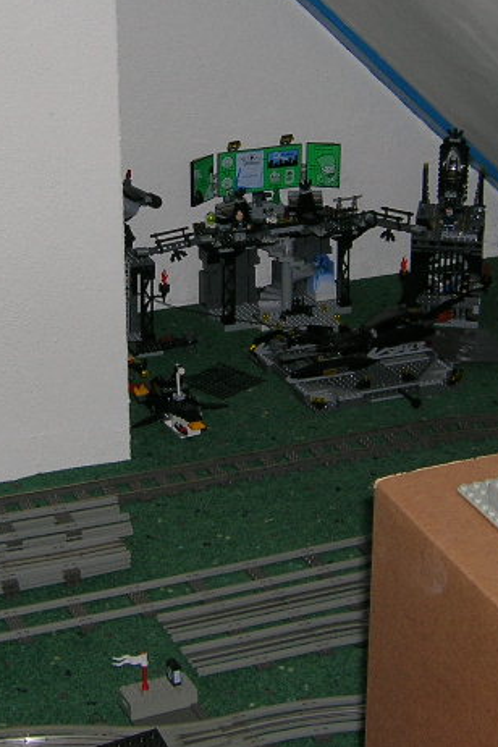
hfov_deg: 16.5
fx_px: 1722
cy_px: 199
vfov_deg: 24.2
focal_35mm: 83
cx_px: 238
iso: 50
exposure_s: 1/60.1
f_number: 2.9
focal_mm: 6
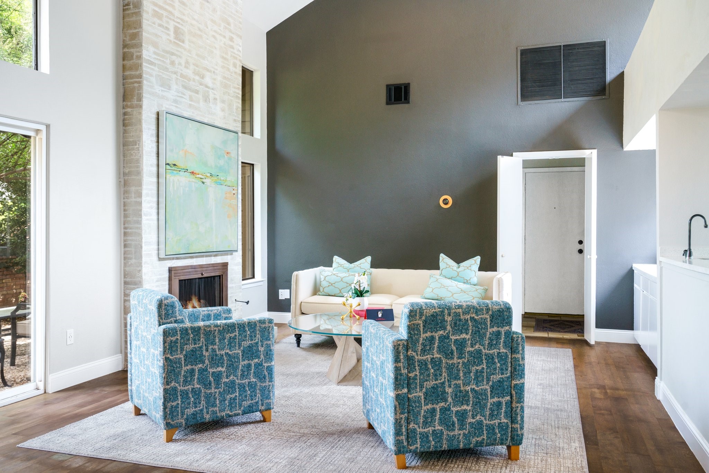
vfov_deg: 43.6
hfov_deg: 61.9
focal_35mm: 30
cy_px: 236
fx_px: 591
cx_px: 354
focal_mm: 30
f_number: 6.3
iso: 800
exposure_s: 1/15
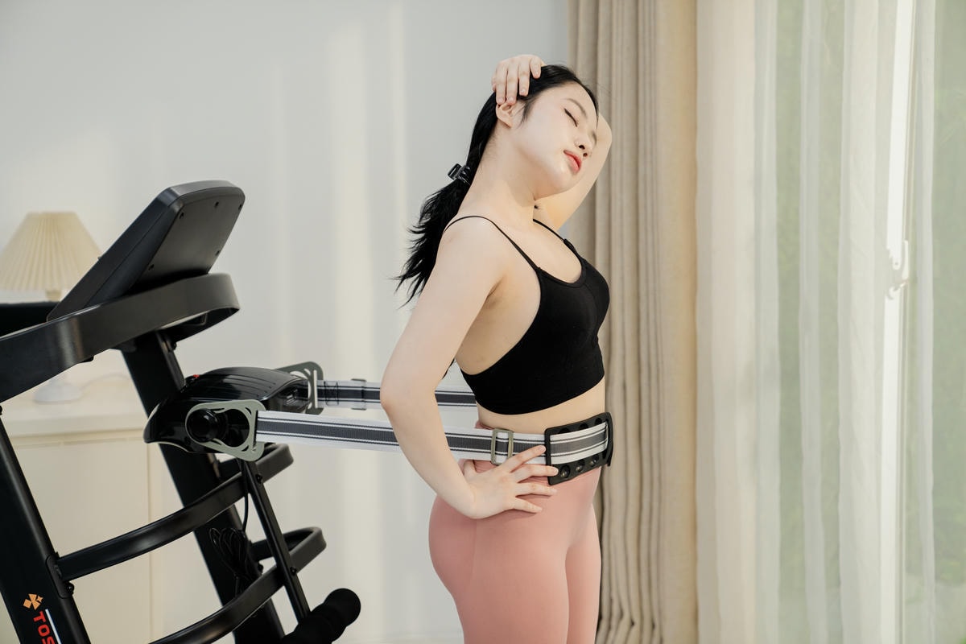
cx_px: 483
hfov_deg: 32.4
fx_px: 1664
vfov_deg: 21.9
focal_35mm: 62
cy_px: 322
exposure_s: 1/320
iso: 400
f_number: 3.2
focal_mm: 62
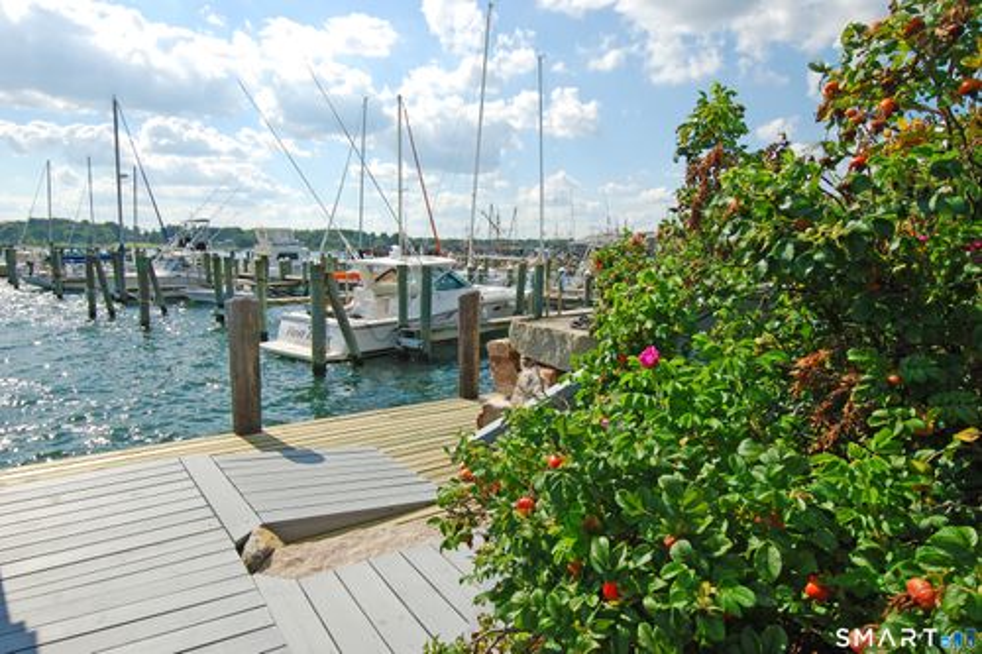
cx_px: 491
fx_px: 573
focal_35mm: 21
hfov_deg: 81.2
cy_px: 327
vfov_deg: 59.5
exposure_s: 1/250
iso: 160
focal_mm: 14
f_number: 10
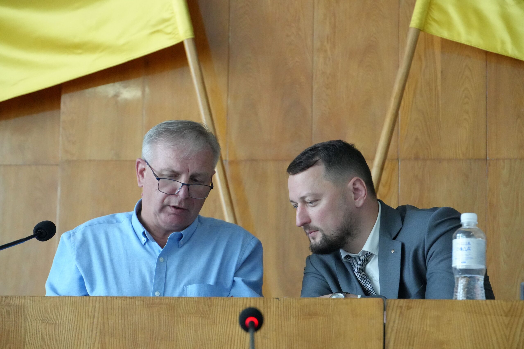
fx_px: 1746
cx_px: 262
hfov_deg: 17.1
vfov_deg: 11.4
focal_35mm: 120
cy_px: 174
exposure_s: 1/100
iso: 6400
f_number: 5.6
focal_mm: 80
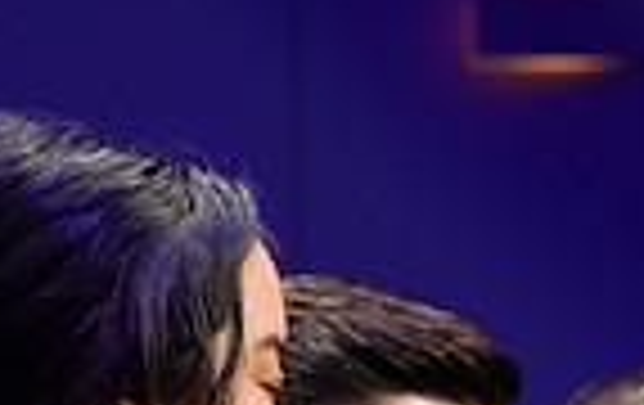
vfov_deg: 2.0
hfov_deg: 3.2
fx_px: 11607
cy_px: 844
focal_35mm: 660
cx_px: 901
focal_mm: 160
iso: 3200
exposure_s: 1/125
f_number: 11
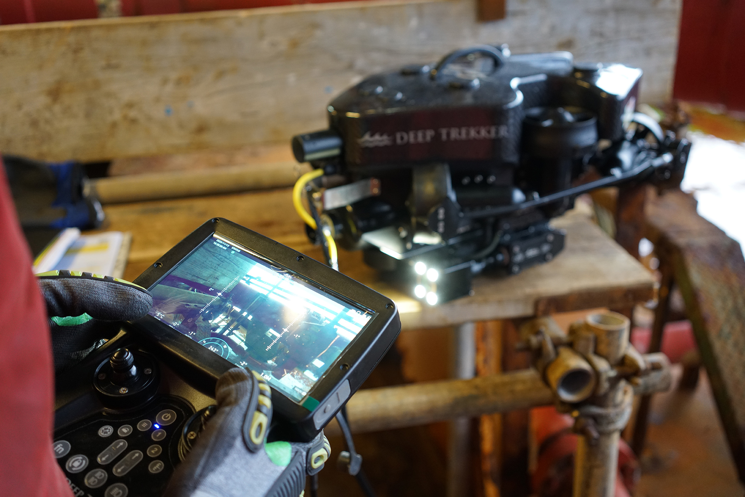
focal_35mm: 35
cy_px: 248
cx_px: 372
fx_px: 724
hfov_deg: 54.4
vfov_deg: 37.9
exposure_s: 1/160
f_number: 3.5
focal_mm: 35
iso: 1600
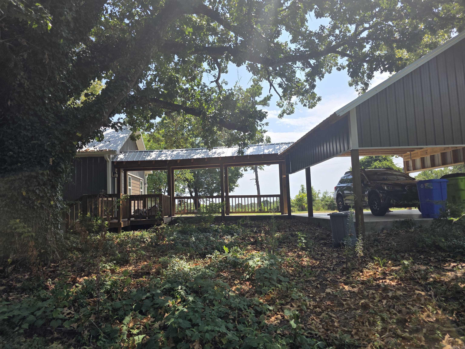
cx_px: 232
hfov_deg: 73.9
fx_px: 309
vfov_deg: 58.9
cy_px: 174
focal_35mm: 23
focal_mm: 6.3
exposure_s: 1/5778
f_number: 1.7
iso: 80
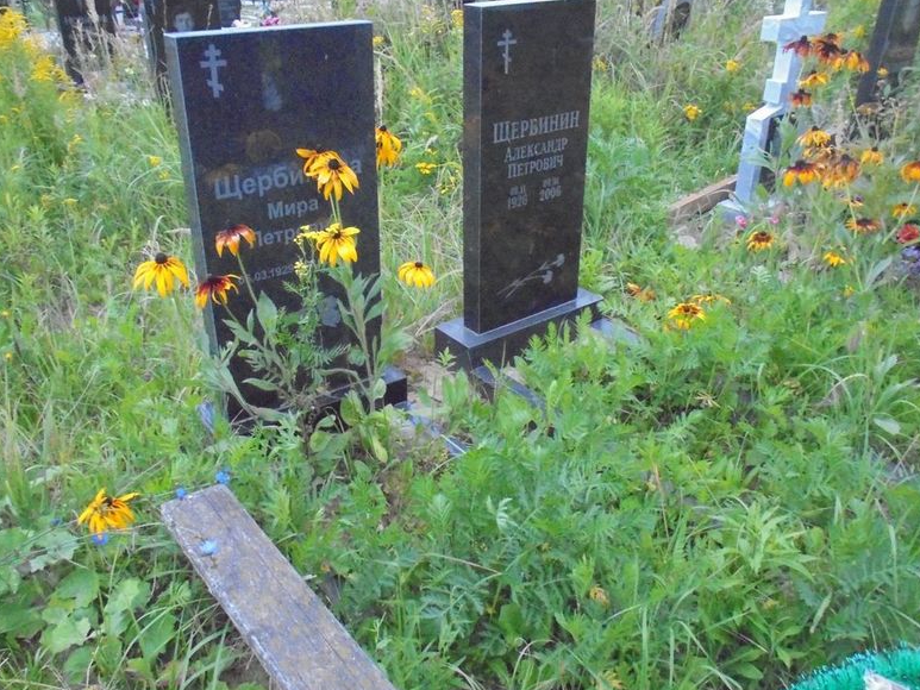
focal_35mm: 30
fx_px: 797
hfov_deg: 60.0
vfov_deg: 46.8
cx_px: 450
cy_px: 352
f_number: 3.7
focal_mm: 5.3
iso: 1000
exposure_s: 1/125
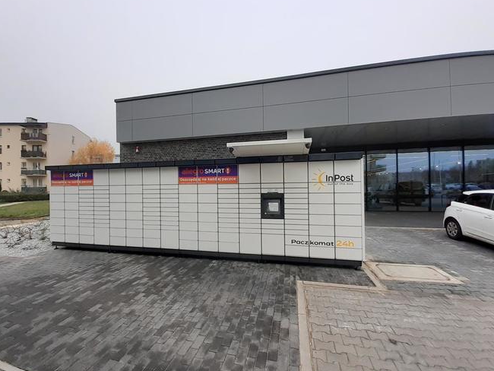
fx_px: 200
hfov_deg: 102.0
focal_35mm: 14
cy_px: 176
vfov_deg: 85.6
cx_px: 238
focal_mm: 1.13
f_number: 2.2
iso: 40
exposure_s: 1/259
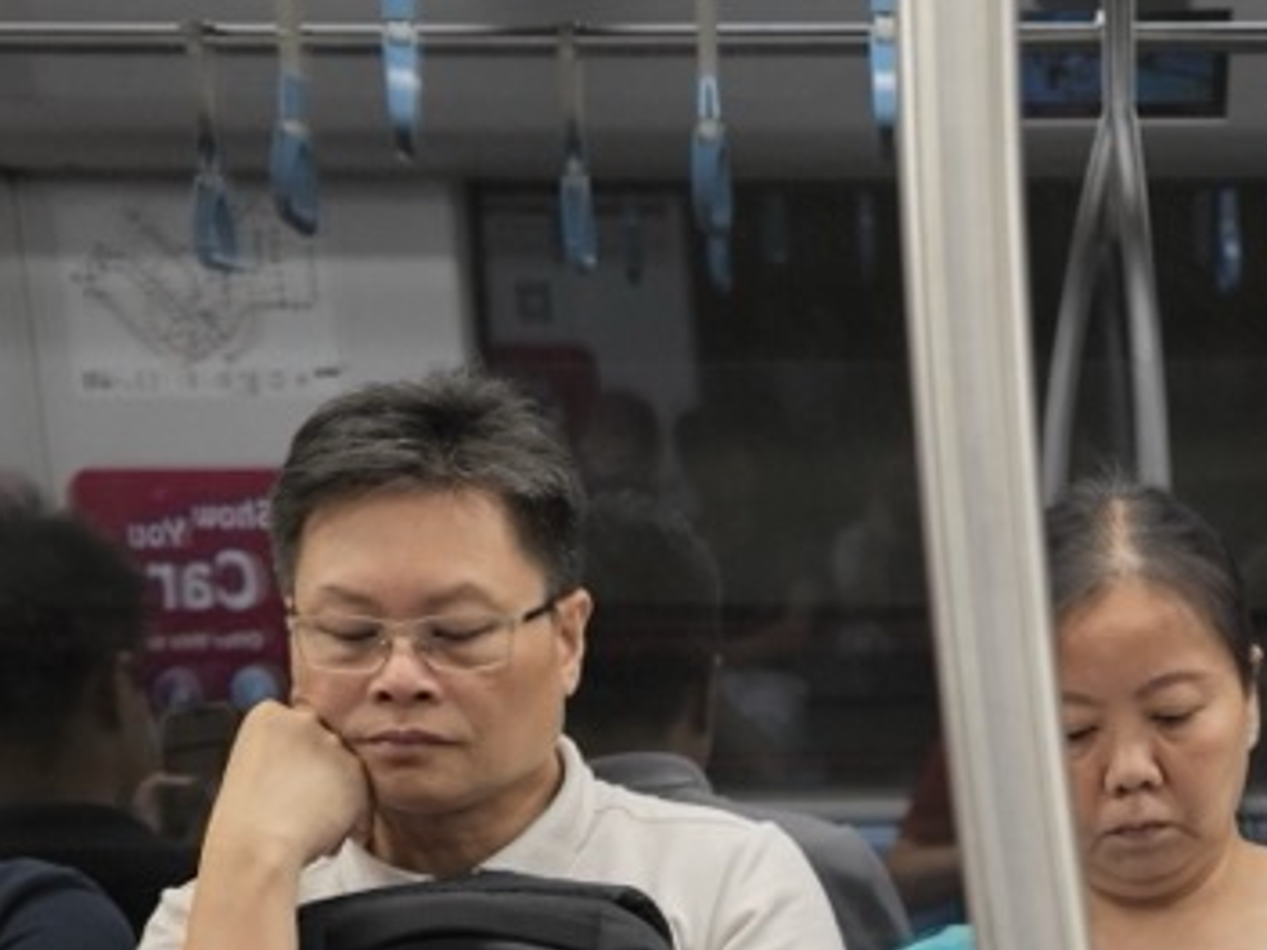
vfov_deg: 17.0
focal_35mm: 80
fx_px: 2928
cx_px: 1148
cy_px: 1357
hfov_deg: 23.7
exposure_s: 1/60
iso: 1600
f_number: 4
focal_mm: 28
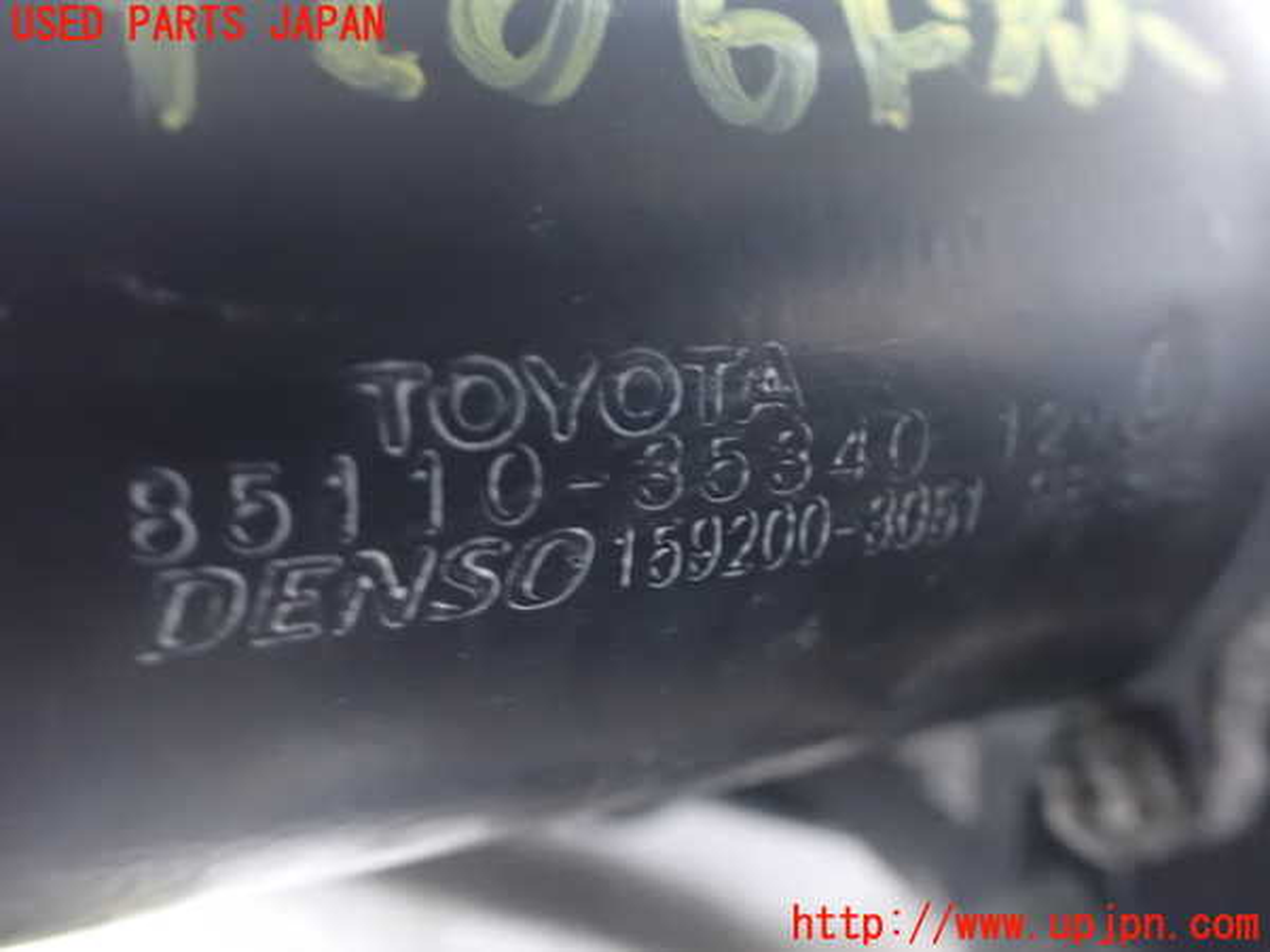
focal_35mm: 30
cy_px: 476
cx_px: 635
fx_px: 1101
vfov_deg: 46.8
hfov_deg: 60.0
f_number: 2.3
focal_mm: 5.4
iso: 1600
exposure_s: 1/20
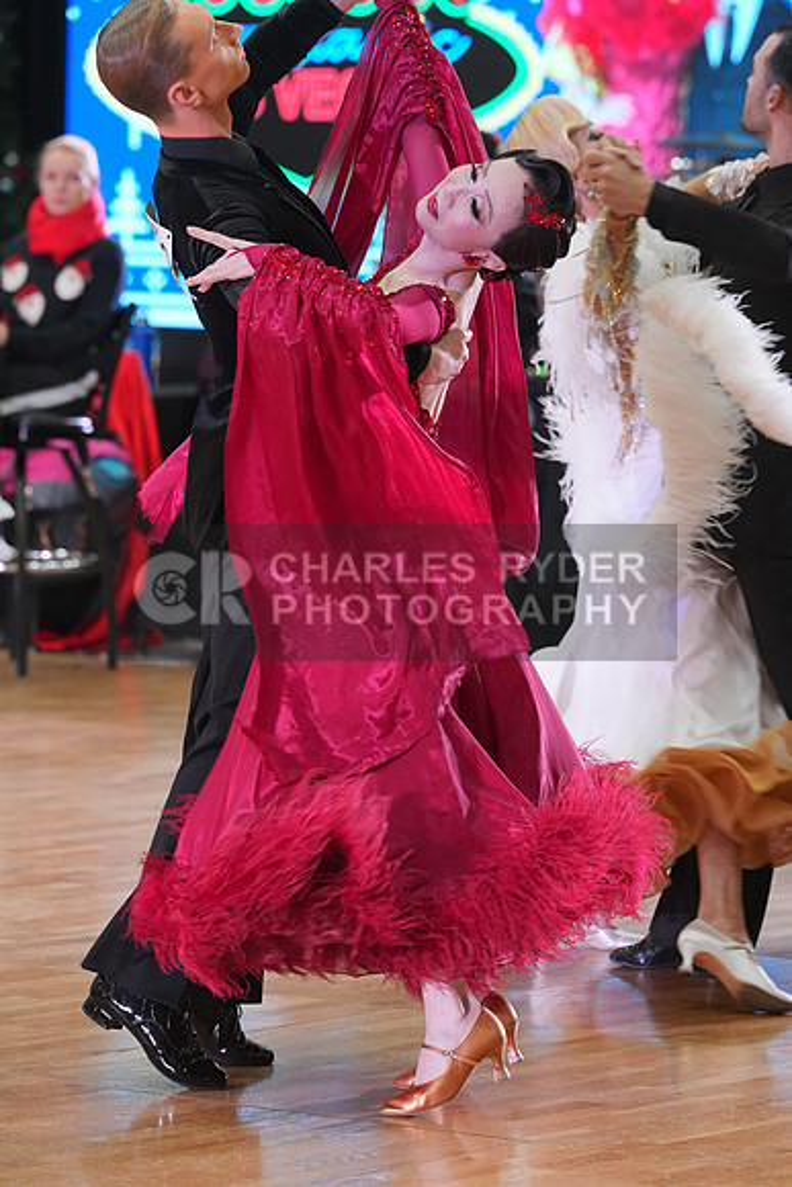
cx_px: 396
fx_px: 6596
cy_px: 594
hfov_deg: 6.9
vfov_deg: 10.3
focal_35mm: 200
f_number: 5.6
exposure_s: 1/200
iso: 3200
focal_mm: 200
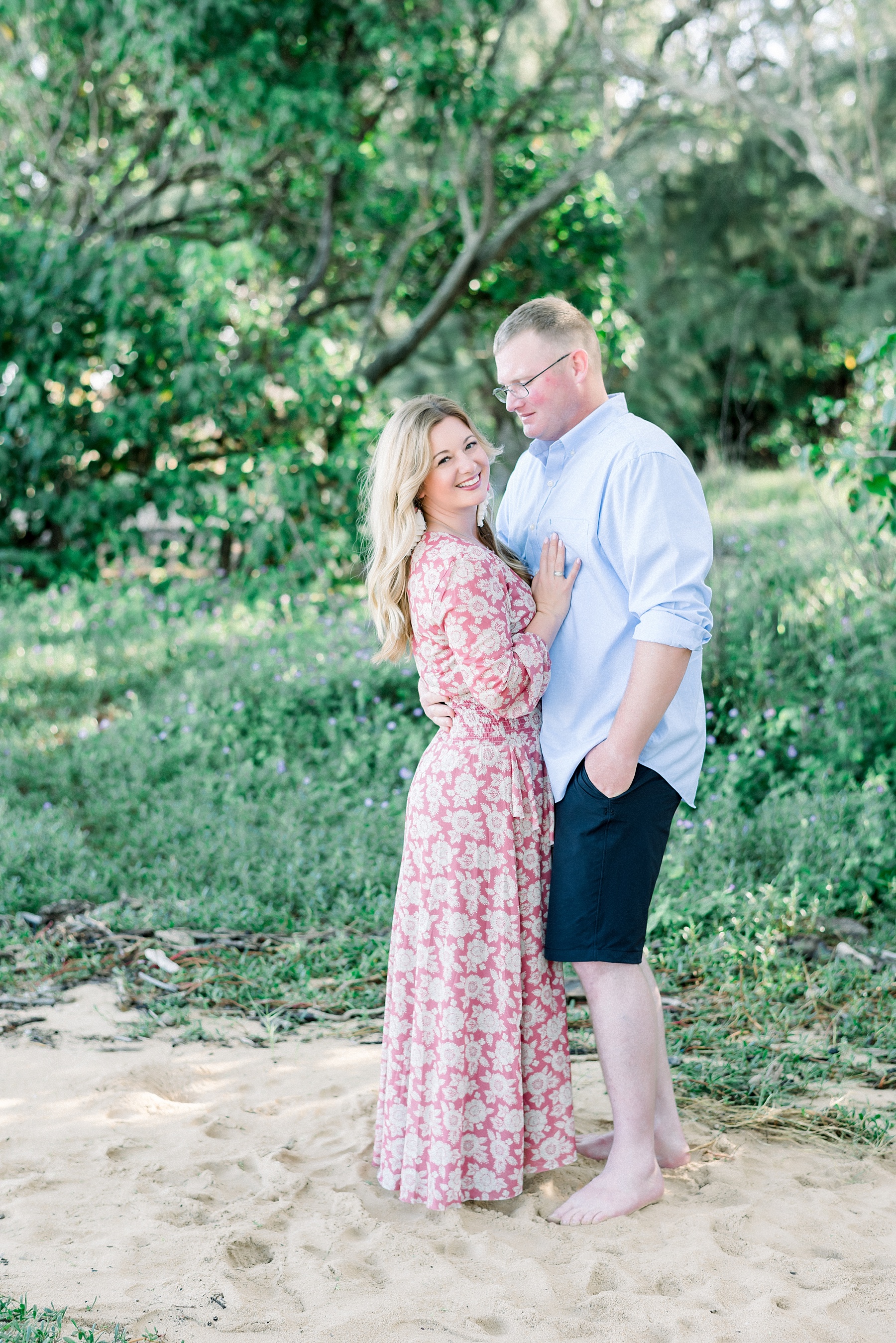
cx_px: 448
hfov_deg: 23.4
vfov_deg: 34.5
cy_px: 672
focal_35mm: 58
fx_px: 2163
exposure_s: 1/200
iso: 200
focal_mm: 58
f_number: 2.8
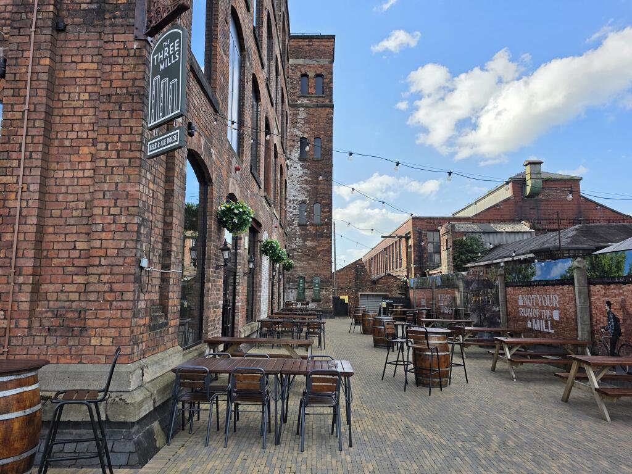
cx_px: 316
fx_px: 420
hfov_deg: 73.9
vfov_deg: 58.9
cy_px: 237
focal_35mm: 23
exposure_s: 1/5015
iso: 64
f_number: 1.4
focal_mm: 6.5
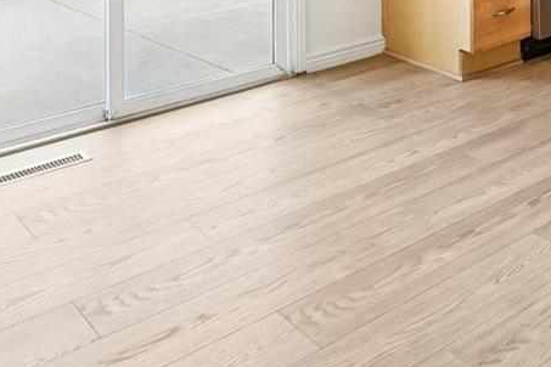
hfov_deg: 36.1
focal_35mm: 53
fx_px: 811
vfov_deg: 21.2
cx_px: 452
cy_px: -196
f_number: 8
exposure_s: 1/20
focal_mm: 10
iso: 800
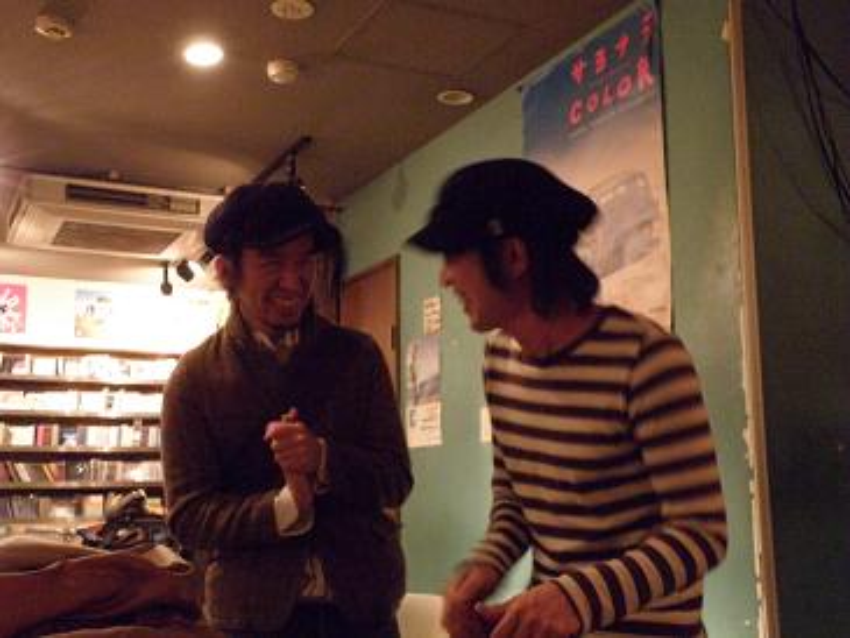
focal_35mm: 43
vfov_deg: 33.6
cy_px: 319
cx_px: 425
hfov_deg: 43.8
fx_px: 1056
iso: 800
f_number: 3.3
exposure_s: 1/25
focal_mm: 7.68
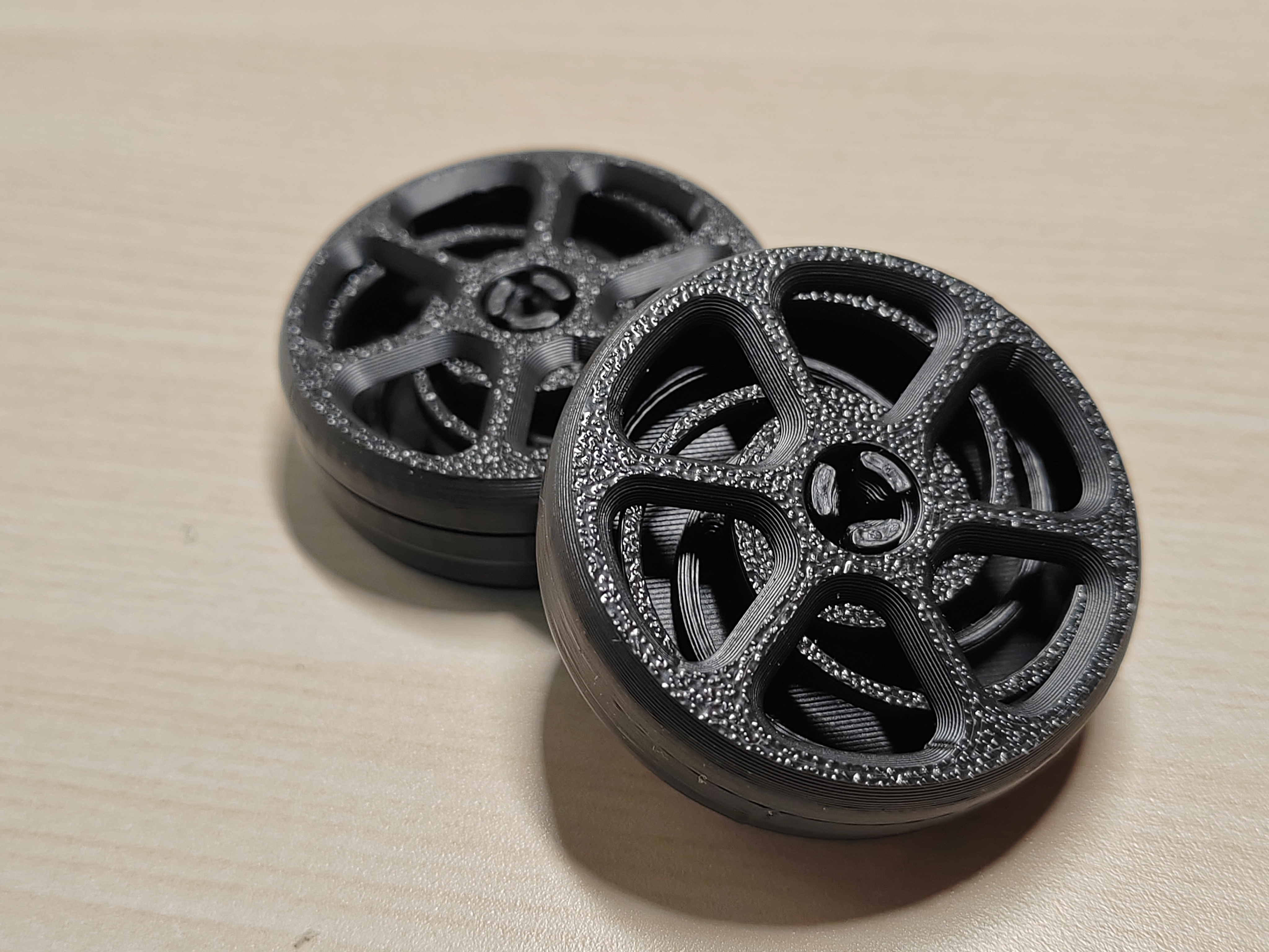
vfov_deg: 32.2
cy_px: 476
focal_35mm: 45
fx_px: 1650
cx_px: 634
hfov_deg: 42.1
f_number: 1.9
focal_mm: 5.52
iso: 190
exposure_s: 1/100
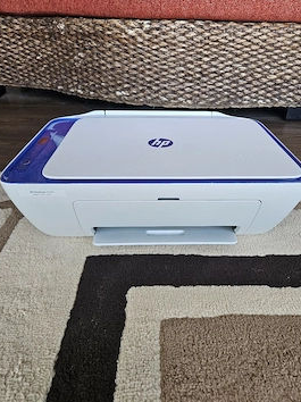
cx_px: 162
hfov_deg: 53.0
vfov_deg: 67.2
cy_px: 182
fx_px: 302
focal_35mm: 26
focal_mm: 5.4
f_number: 1.8
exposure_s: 1/192
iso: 160
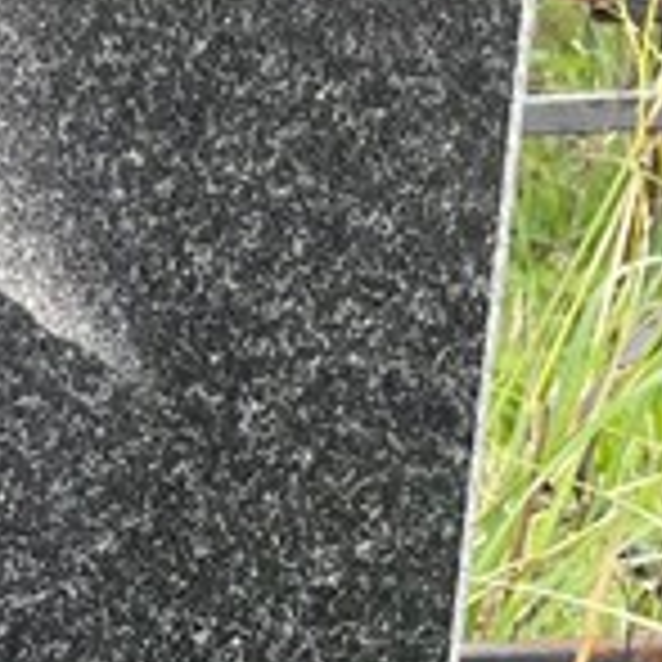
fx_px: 2705
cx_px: -414
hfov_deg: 13.0
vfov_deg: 12.8
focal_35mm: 125
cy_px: 1144
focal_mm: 4.2
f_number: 1.6
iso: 32
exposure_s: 1/339
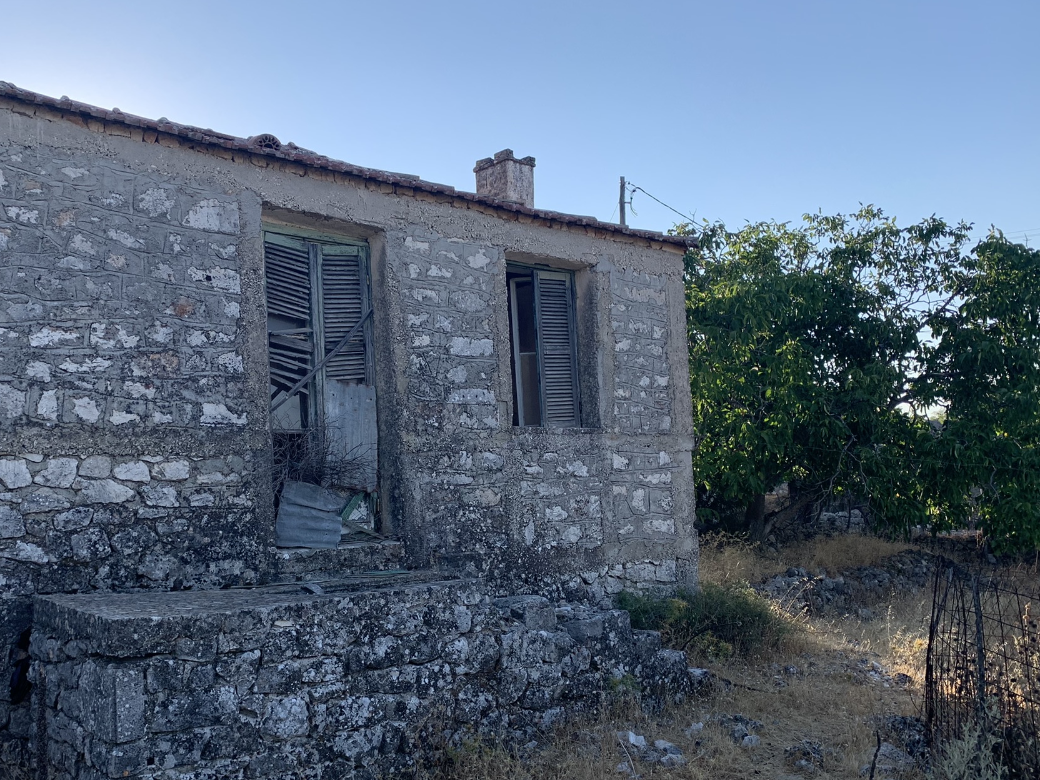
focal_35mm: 32
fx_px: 961
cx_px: 451
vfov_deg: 44.1
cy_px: 442
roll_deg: +1.2
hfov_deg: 56.6
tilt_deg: +3.1
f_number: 1.8
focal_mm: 4.25
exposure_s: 1/1235
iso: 25
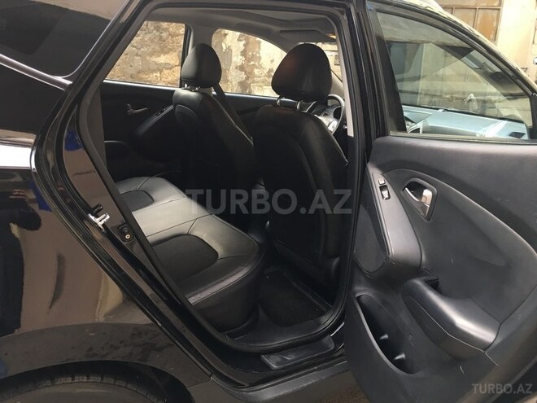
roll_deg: -1.4
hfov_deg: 61.7
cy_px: 202
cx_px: 268
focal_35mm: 29
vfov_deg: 48.2
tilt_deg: -17.1
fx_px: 450
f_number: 2.2
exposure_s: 1/33
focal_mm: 4.15
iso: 80
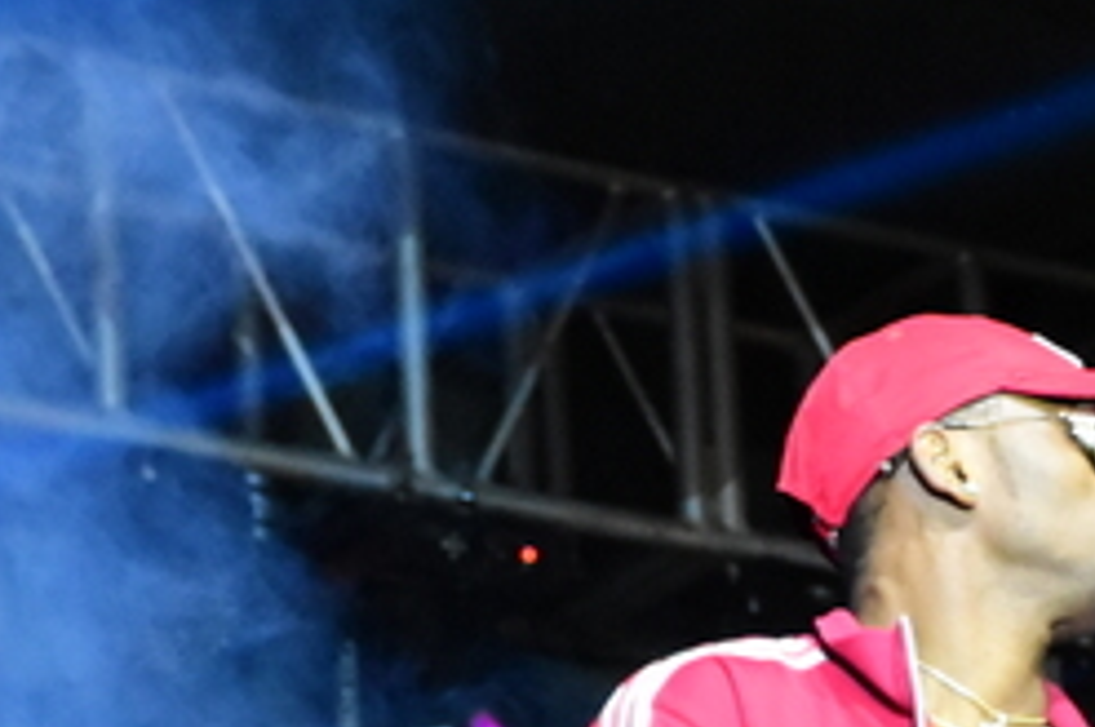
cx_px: 1494
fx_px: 8870
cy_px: 1239
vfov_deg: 4.6
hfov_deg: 7.0
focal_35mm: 292
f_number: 4.5
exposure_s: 1/100
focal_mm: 48
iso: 4000
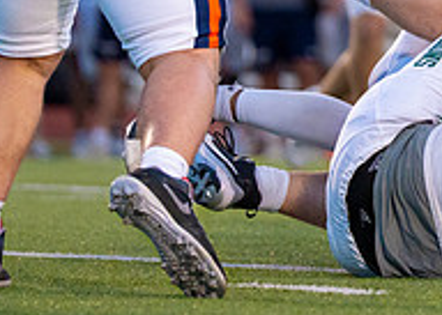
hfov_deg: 2.3
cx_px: 698
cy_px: -153
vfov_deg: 1.6
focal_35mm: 884
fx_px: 11093
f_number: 2.8
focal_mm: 200
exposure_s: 1/1600
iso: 1250
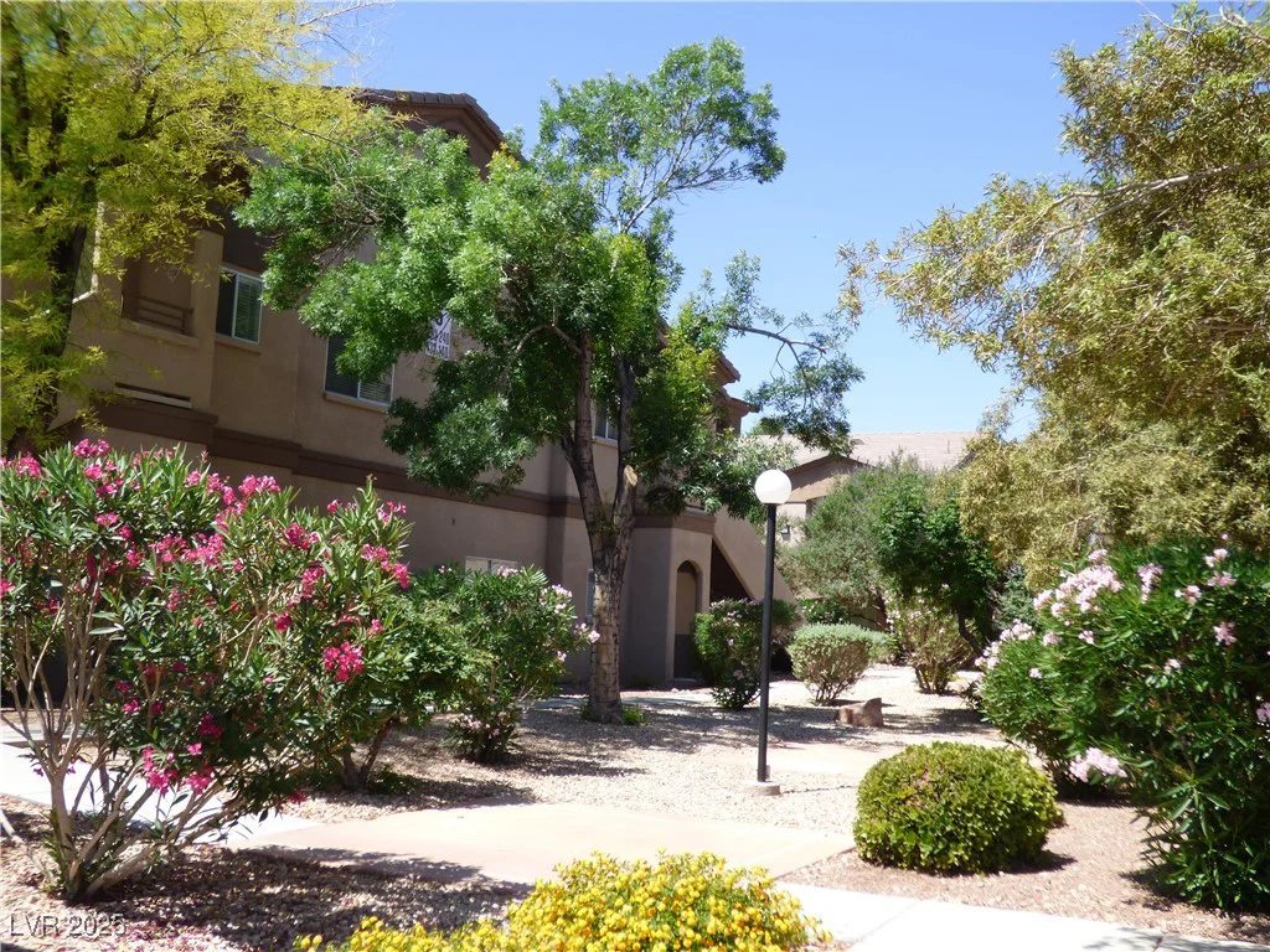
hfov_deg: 50.1
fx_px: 1357
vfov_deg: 38.7
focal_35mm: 37
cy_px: 476
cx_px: 635
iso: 100
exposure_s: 1/640
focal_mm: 6.47
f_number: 3.5
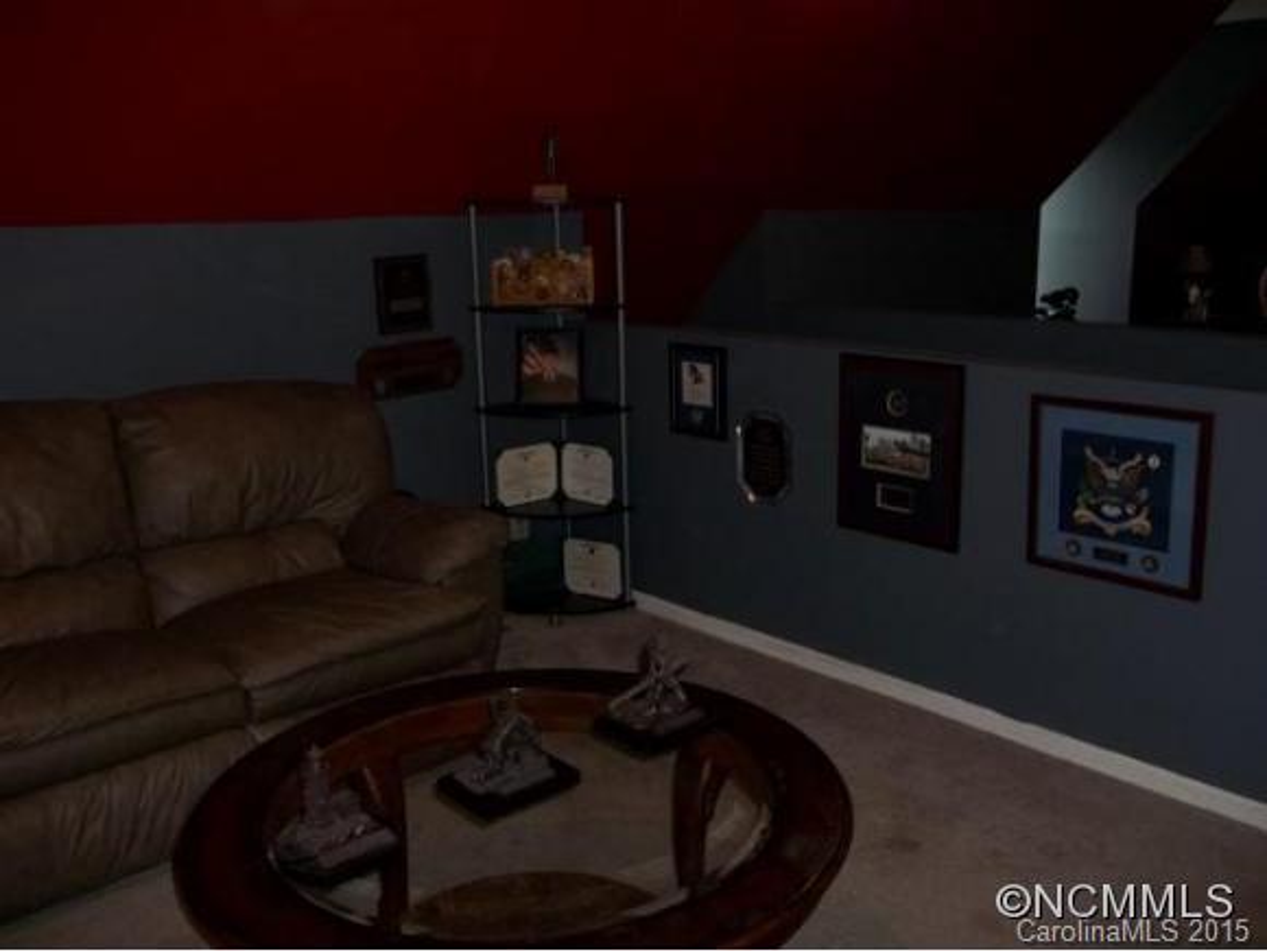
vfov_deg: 44.2
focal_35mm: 32
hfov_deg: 56.8
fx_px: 1172
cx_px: 634
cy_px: 476
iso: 64
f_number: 2.9
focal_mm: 5.7
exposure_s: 1/30
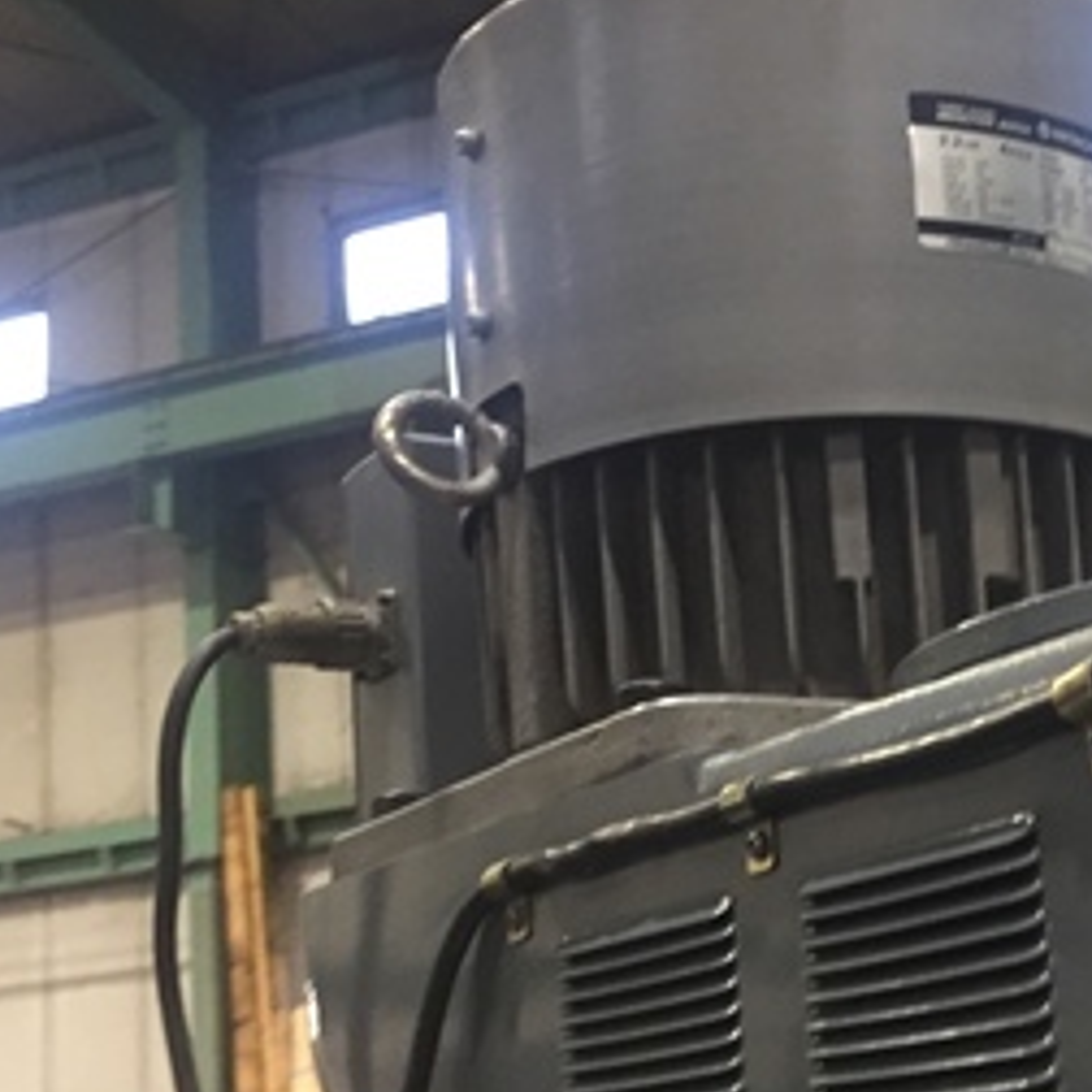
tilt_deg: +8.4
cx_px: 1131
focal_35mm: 65
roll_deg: +2.5
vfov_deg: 26.3
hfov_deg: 25.0
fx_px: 2320
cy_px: 732
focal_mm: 4.15
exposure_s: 1/30
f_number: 2.2
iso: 125
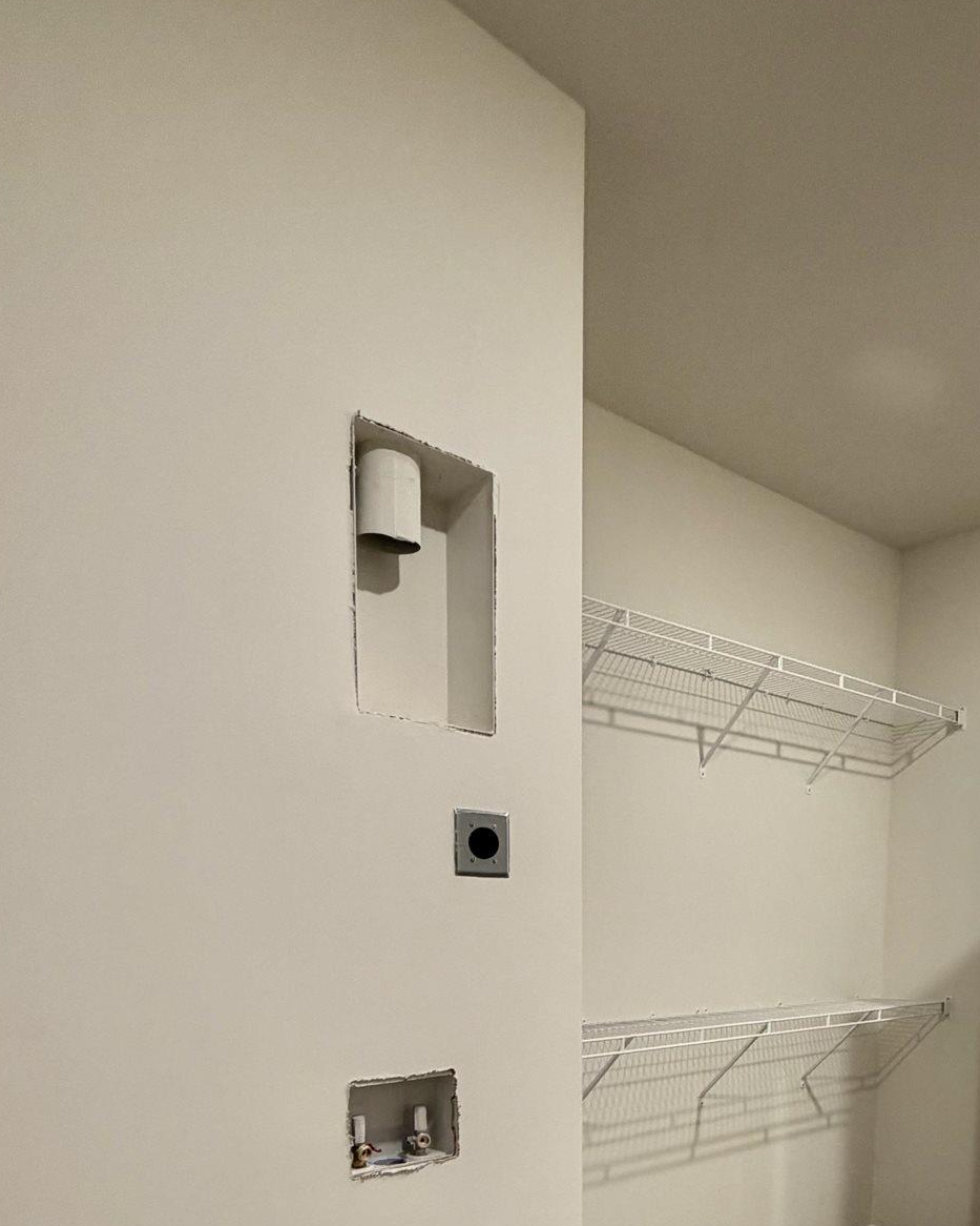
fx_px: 979
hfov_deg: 52.0
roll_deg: -0.5
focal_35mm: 27
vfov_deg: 56.7
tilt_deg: -7.1
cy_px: 1064
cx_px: 665
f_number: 2.2
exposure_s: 1/60
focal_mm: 2.22
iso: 200
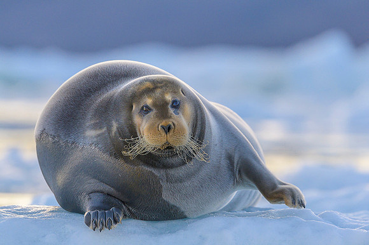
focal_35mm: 500
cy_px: 122
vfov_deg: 2.7
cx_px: 184
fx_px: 5122
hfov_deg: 4.1
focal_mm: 500
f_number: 5.6
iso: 2500
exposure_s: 1/2000
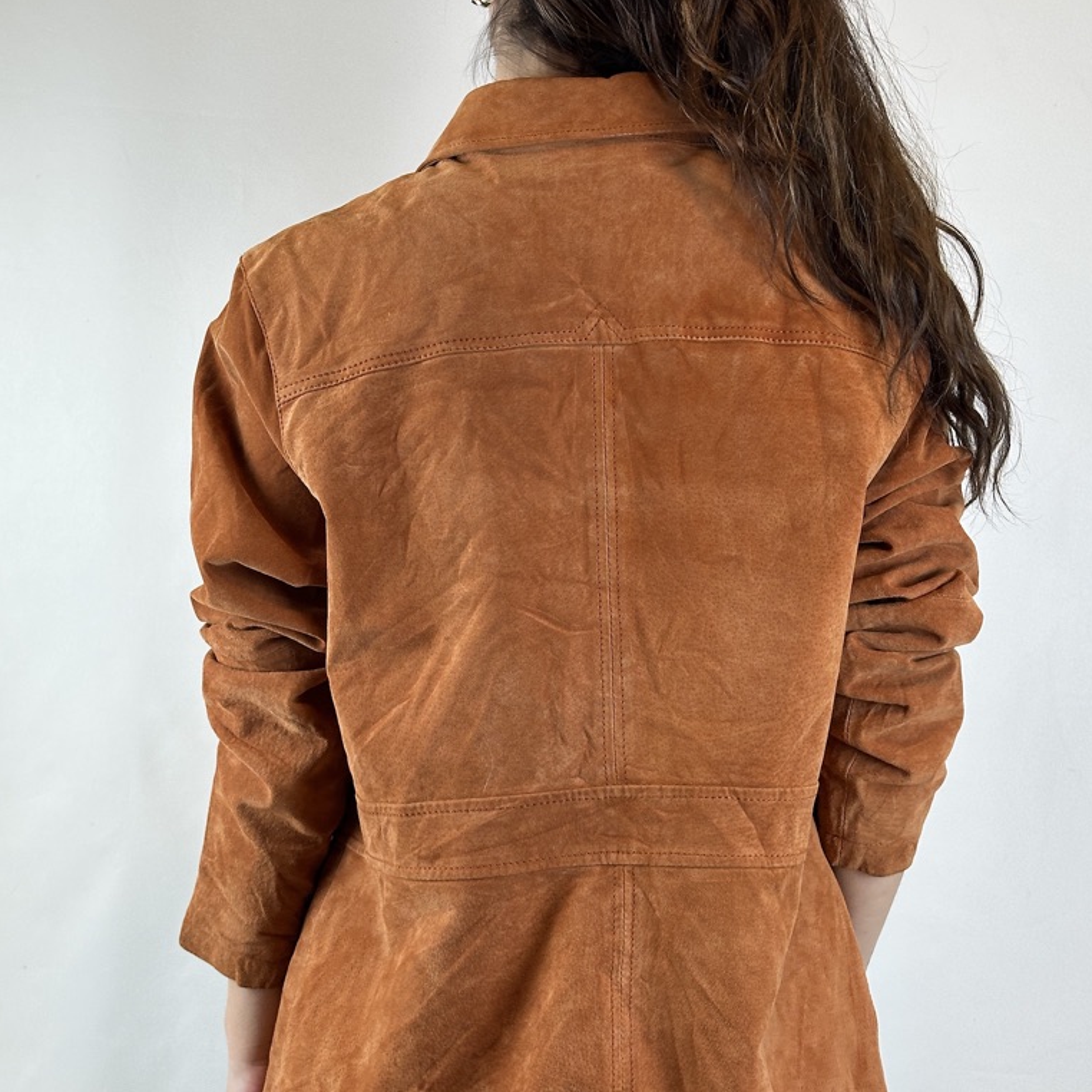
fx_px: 2034
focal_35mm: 57
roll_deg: -2.6
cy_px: 633
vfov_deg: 30.0
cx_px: 547
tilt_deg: -4.4
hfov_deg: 30.0
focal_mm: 6.86
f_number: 1.78
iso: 64
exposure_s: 1/148
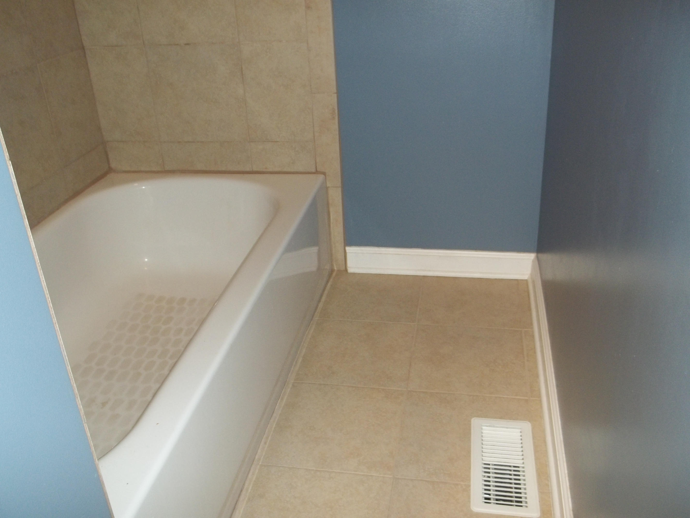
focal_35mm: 33
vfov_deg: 42.9
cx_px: 345
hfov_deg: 55.4
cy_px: 259
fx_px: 658
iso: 160
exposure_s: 1/30
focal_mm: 5.9
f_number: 3.3
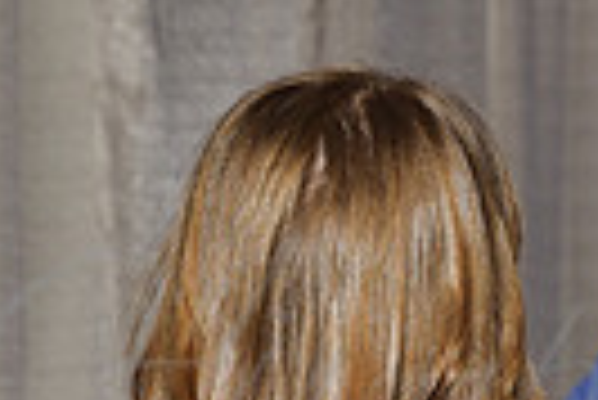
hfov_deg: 10.5
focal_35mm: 196
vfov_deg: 7.0
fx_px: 3259
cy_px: 429
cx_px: 202
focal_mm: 45
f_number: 5
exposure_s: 1/60
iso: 200
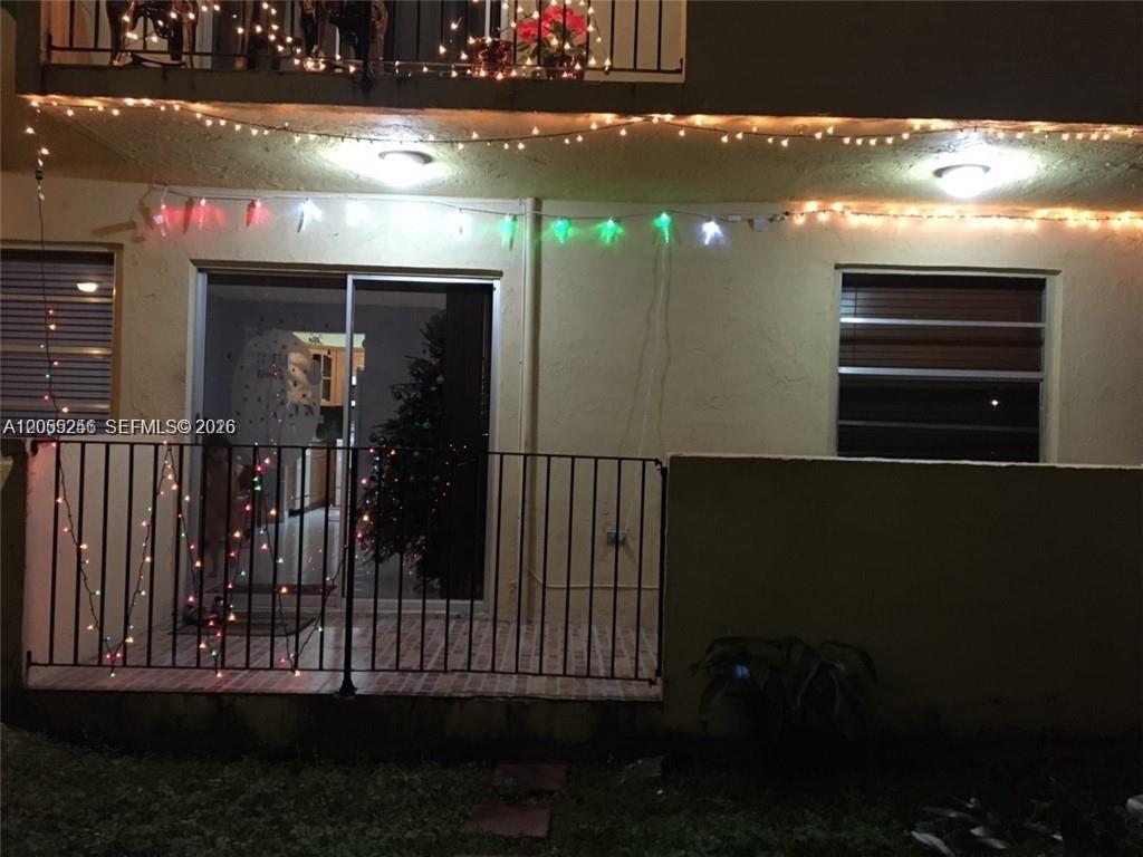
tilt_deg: +0.7
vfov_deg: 48.2
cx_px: 572
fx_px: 958
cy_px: 428
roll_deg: -1.2
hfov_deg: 61.7
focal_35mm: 29
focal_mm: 4.15
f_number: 2.2
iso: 250
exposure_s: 1/15
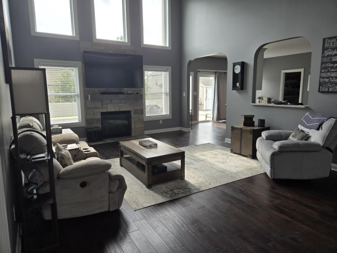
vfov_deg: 58.9
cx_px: 168
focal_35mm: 23
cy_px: 126
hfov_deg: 73.9
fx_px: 224
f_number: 1.8
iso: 25
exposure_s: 1/193
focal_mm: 5.4
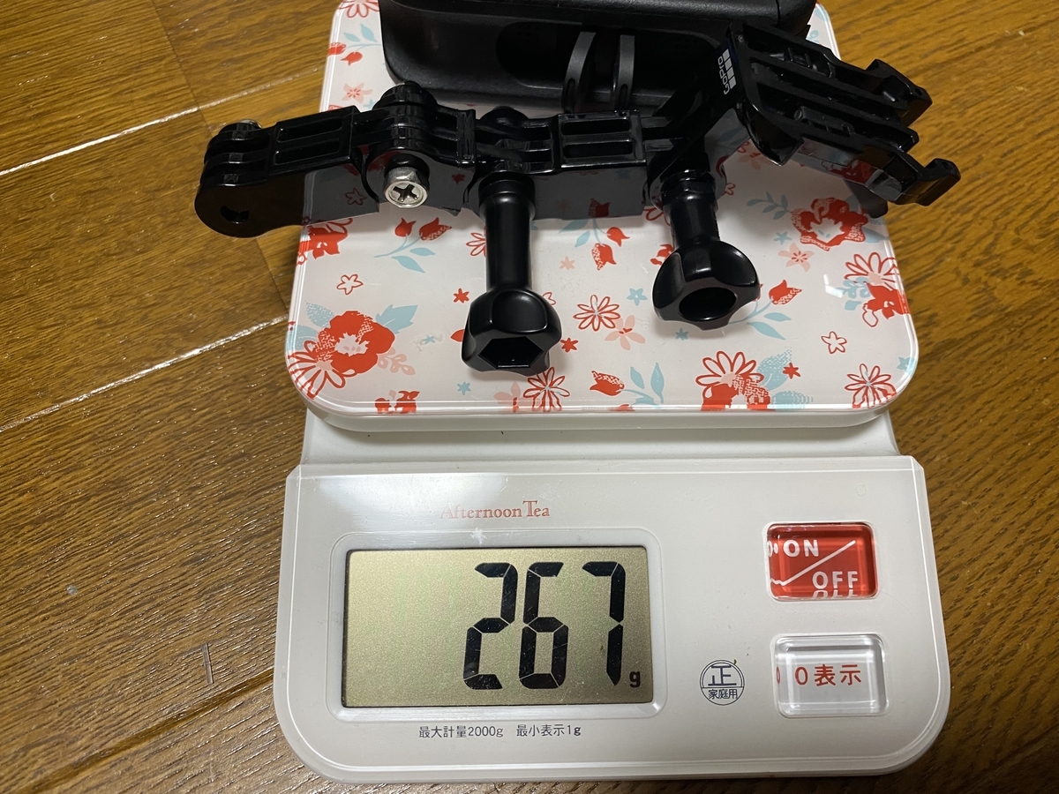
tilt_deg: -62.1
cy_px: 397
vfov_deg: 53.1
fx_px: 795
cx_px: 530
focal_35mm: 26
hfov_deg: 67.3
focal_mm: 4.25
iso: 125
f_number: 1.8
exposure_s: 1/60
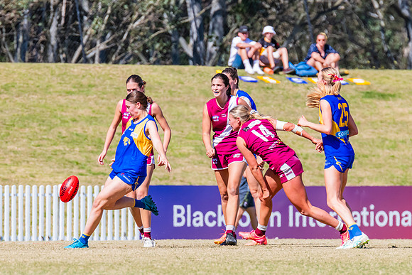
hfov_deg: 3.1
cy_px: 155
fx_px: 7604
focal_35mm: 664
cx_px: 154
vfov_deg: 2.1
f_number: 10
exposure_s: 1/1600
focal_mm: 420
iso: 800
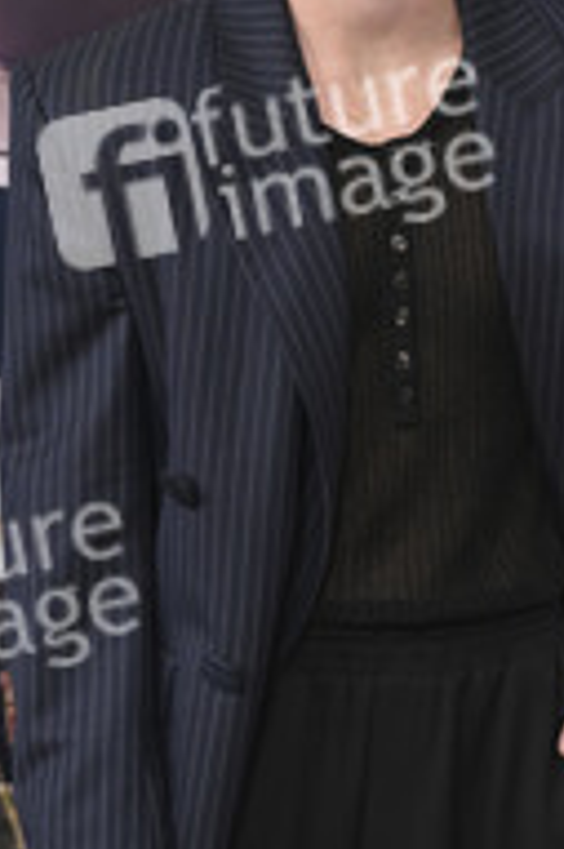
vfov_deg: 14.9
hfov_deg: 9.9
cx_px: 395
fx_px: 3249
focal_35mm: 138
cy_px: 387
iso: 1000
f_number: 5.6
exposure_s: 1/250
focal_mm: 66
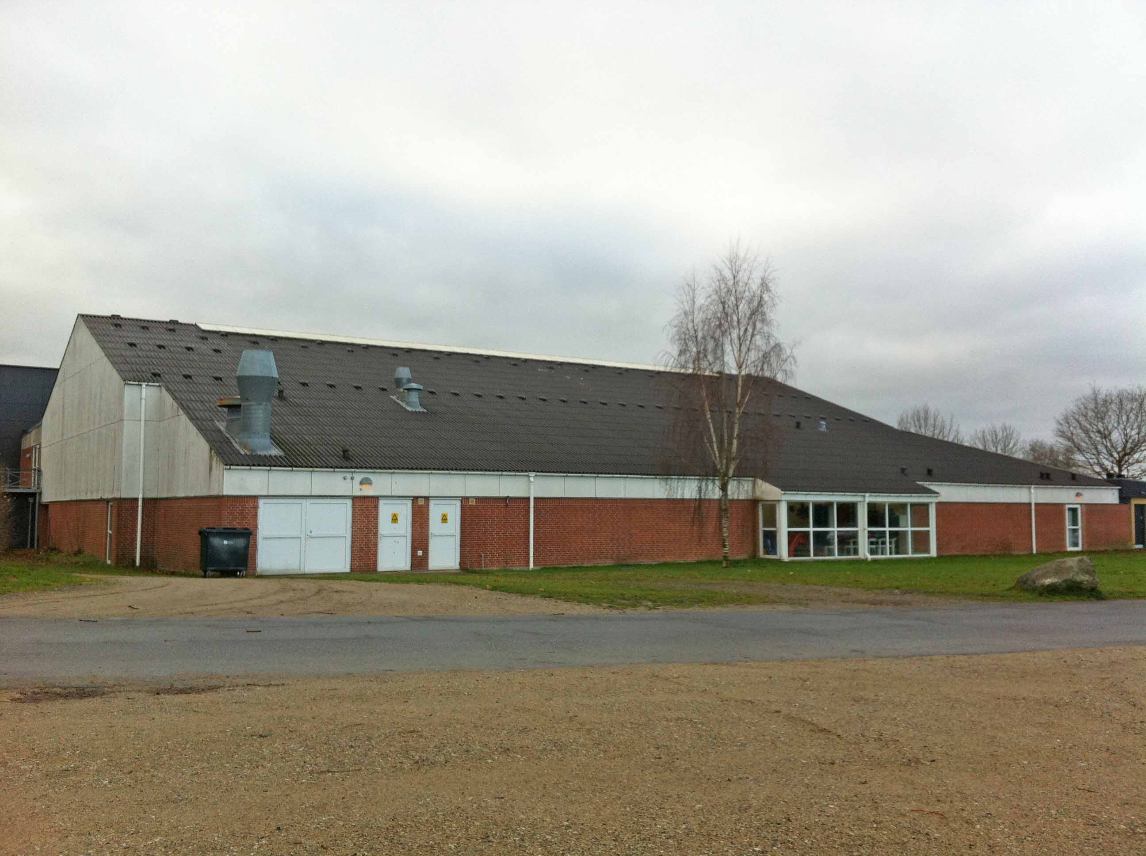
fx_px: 1157
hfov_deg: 52.7
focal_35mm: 35
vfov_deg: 40.6
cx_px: 573
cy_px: 428
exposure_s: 1/239
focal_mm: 3.85
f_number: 2.8
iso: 80
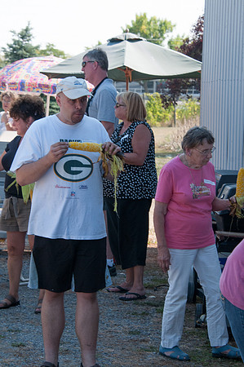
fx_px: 1376
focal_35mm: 135
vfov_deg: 15.2
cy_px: 184
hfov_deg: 10.1
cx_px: 122
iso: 500
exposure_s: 1/500
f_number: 8
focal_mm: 90
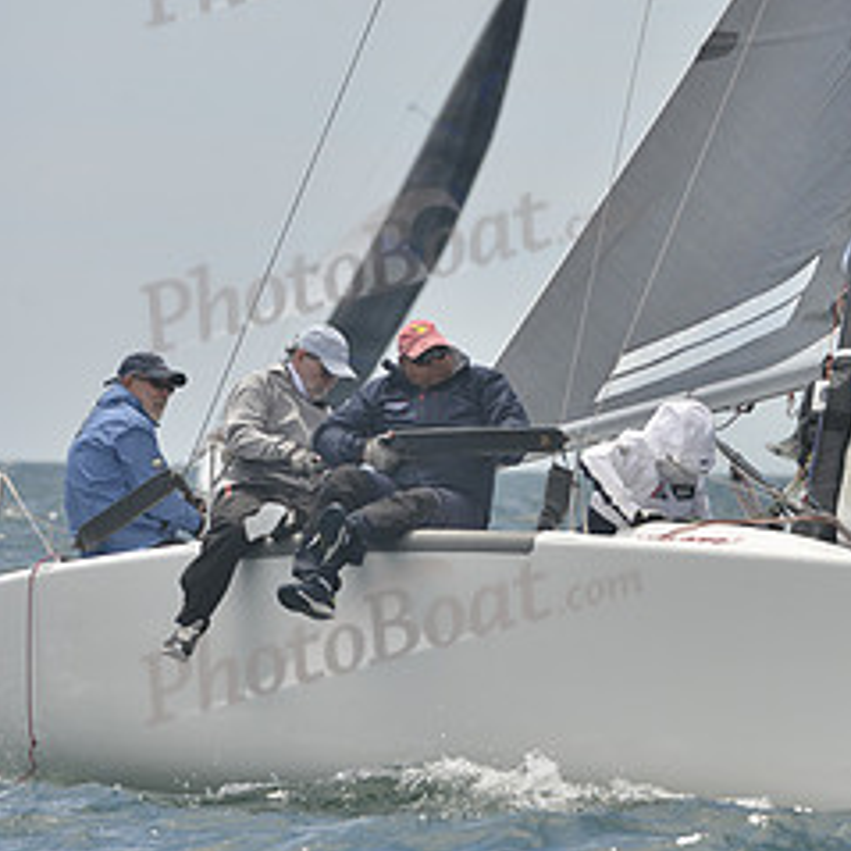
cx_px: 830
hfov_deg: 3.3
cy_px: 397
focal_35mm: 537
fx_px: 14936
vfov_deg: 3.3
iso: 280
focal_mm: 260
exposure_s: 1/1250
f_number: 8
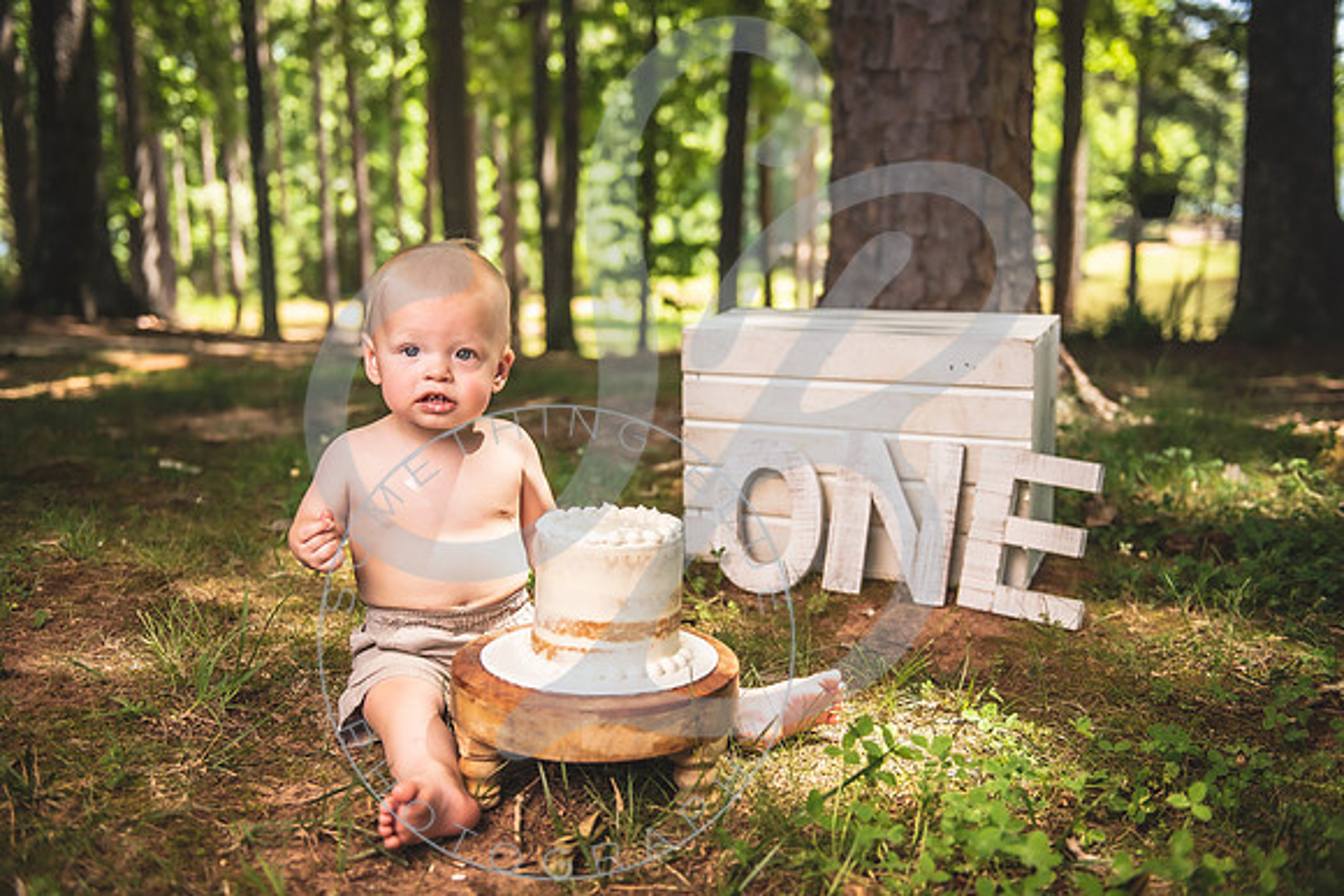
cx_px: 647
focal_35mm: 38
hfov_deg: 50.2
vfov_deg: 34.7
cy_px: 449
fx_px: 1434
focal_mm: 36
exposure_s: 1/400
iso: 200
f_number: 2.8
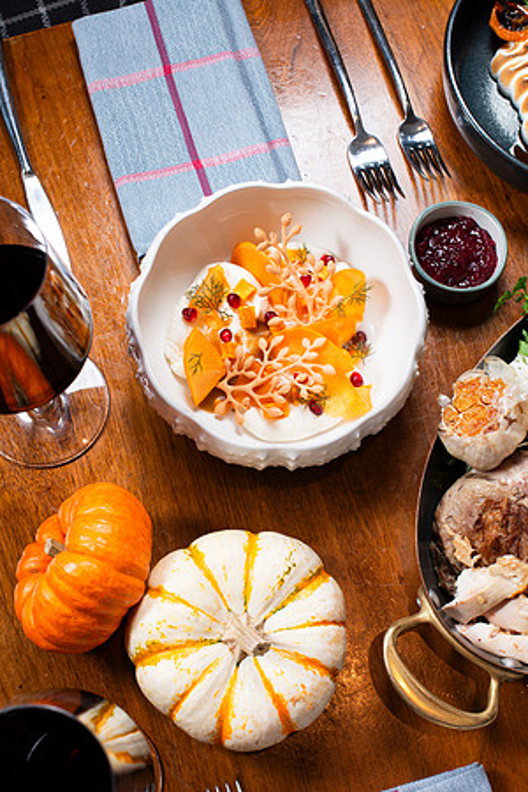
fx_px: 1100
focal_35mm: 50
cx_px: 264
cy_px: 396
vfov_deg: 39.6
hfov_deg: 27.0
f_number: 7.1
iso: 250
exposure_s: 1/80
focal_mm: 50
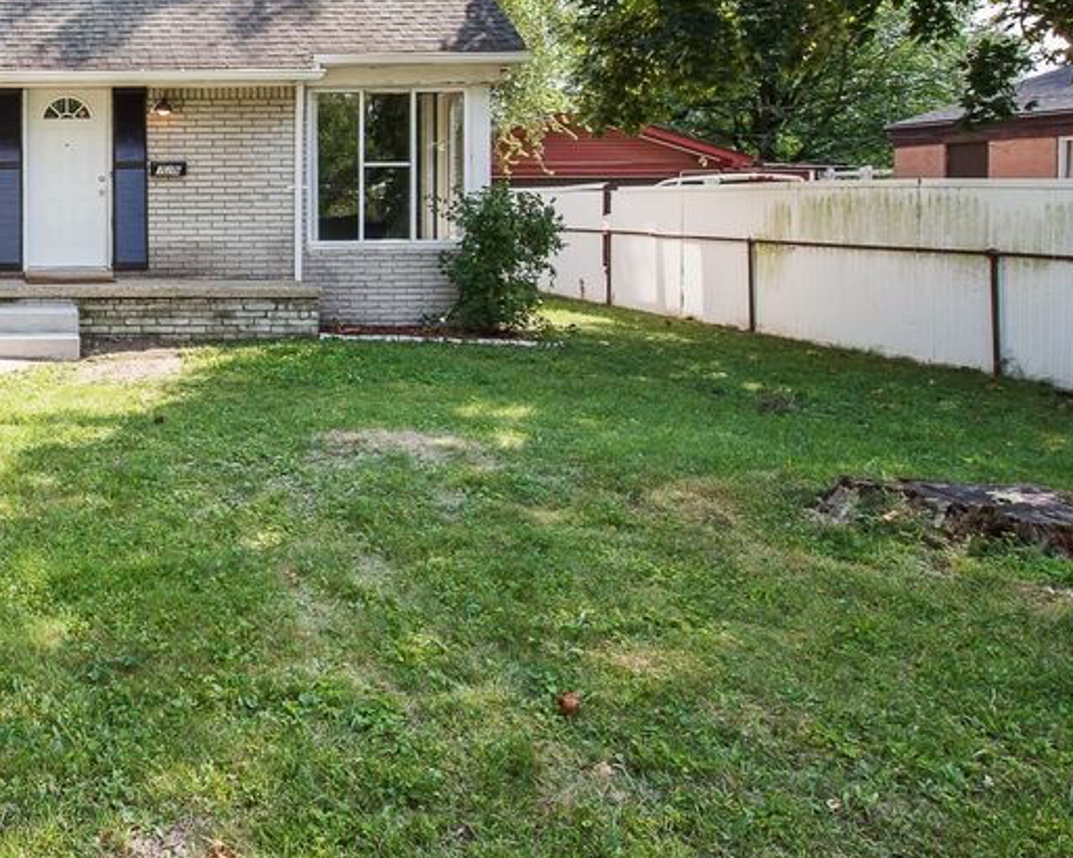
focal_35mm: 30
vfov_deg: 45.9
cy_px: 166
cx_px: 13
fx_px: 952
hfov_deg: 48.8
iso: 400
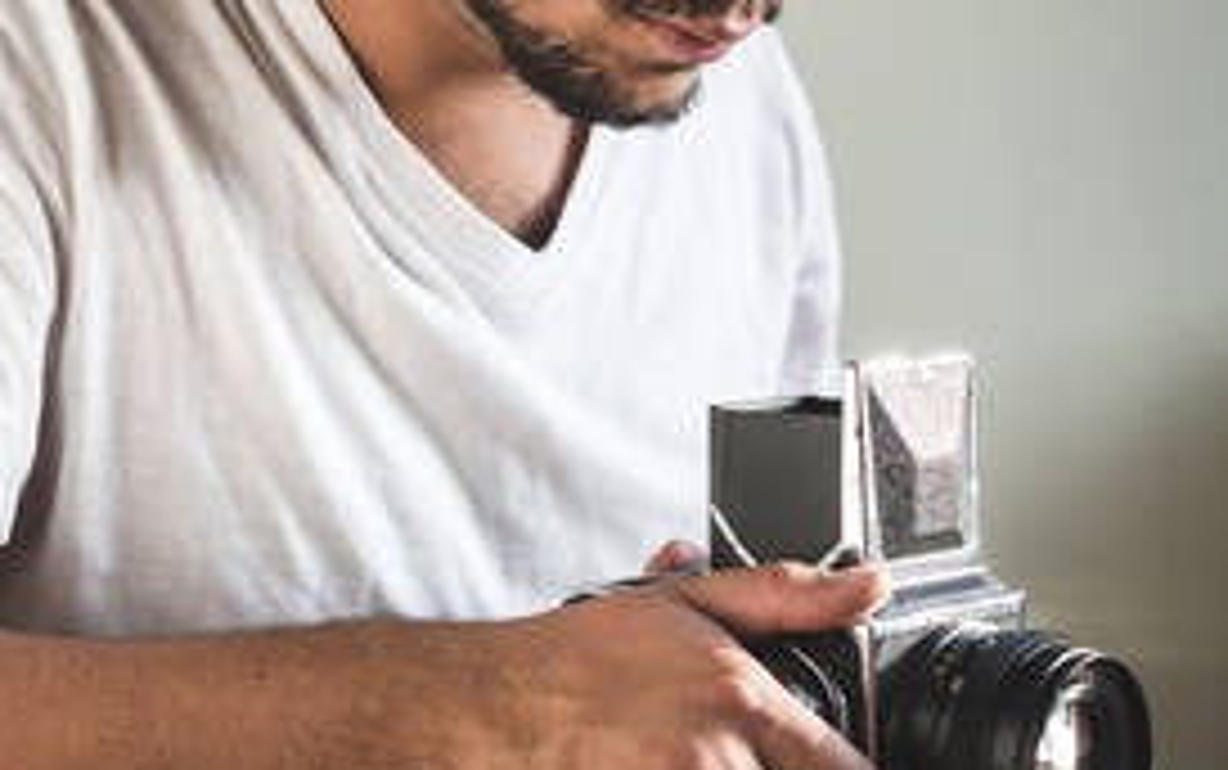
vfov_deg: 15.5
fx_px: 2813
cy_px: 243
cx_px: 355
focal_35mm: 84
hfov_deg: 24.4
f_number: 2.8
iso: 500
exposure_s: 1/320
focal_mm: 50
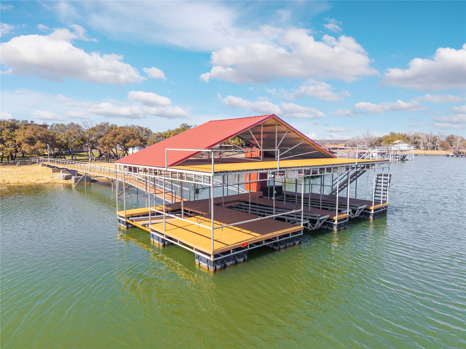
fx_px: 323
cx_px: 233
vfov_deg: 56.8
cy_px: 174
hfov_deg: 71.6
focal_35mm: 24
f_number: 1.8
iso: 160
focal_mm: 8.67
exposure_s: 1/3000
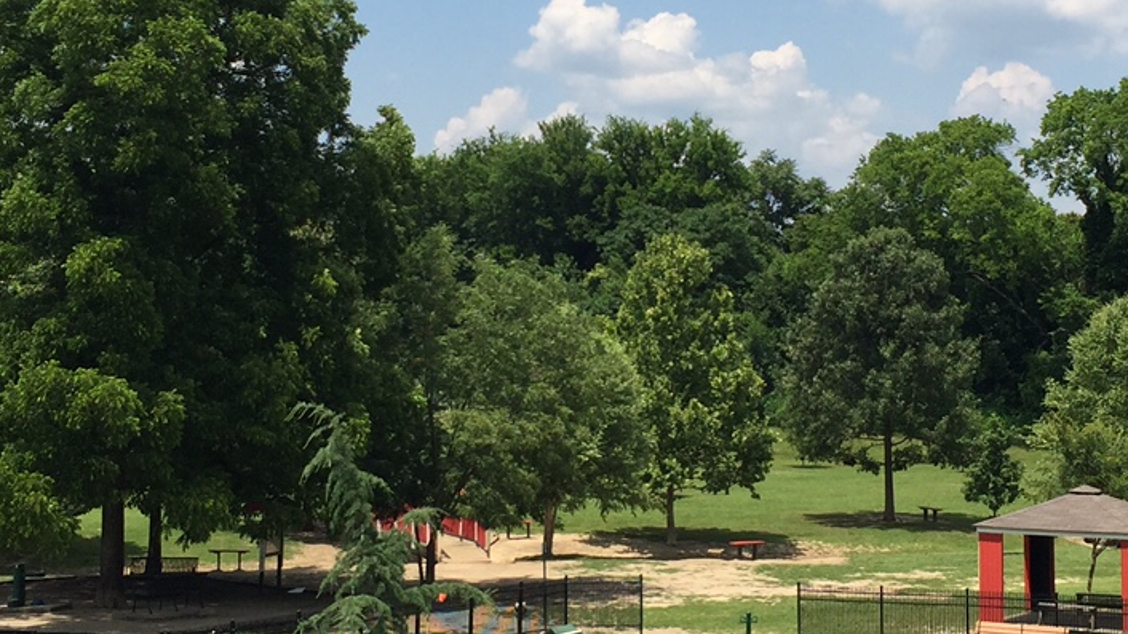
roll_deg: -0.6
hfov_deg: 28.9
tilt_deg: +4.0
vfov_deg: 16.5
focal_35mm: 73
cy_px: 243
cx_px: 626
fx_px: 2183
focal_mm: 4.15
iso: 32
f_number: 2.2
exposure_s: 1/1721
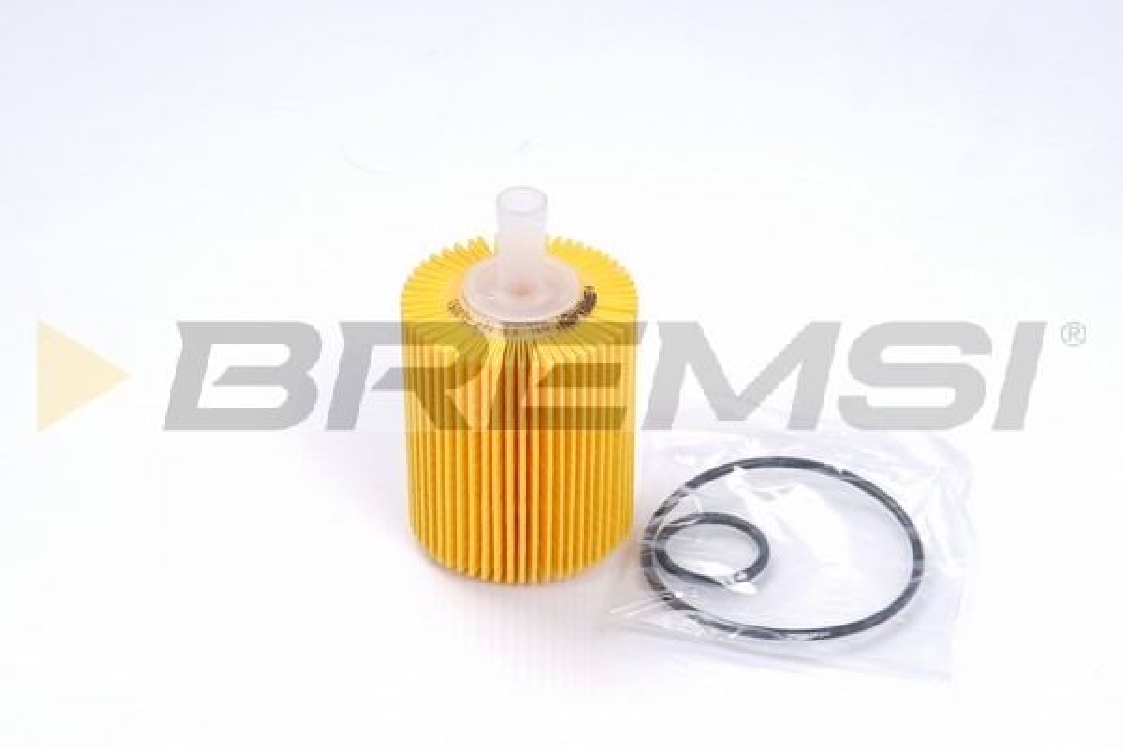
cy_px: 374
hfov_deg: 31.9
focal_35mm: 63
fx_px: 1965
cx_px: 562
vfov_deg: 21.6
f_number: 11
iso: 50
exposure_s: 1/250
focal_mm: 63
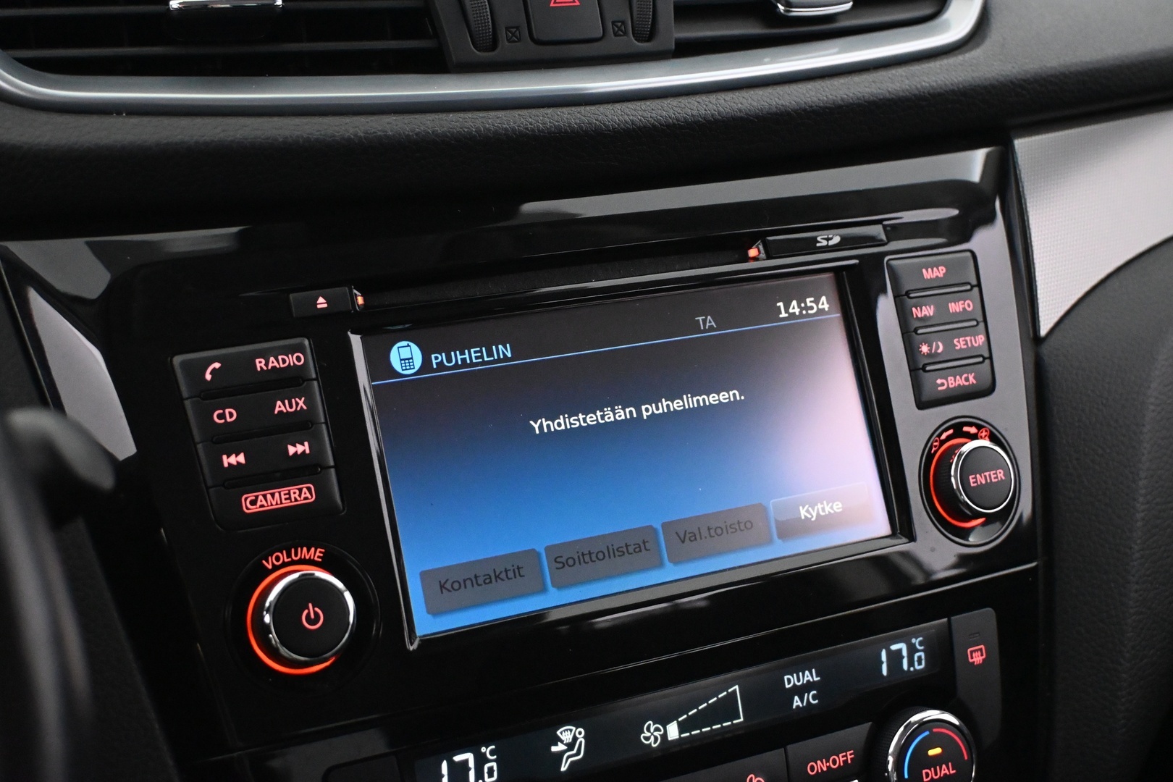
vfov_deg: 27.7
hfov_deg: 40.5
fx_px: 1588
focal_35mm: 49
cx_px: 586
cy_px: 391
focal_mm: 32.5
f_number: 5
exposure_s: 1/60
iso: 7200
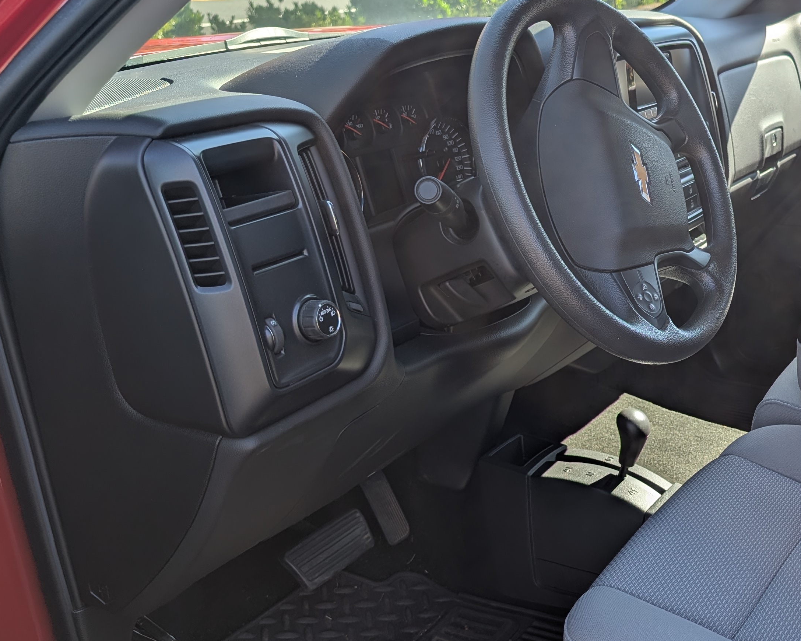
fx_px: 1043
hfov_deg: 39.4
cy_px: 381
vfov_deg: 34.1
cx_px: 702
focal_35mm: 44
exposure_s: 1/261
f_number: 1.68
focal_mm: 6.9
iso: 19
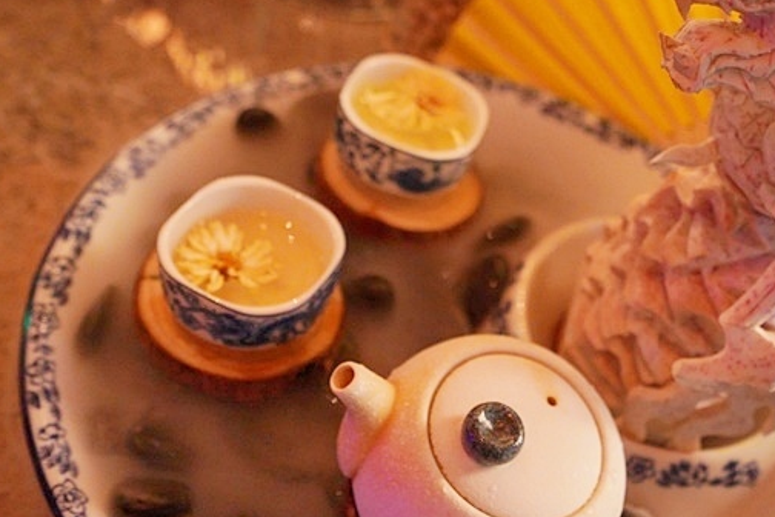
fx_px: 1162
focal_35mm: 54
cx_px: 523
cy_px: 241
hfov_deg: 36.5
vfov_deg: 25.1
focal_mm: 34
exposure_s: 1/15
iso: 2500
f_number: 4
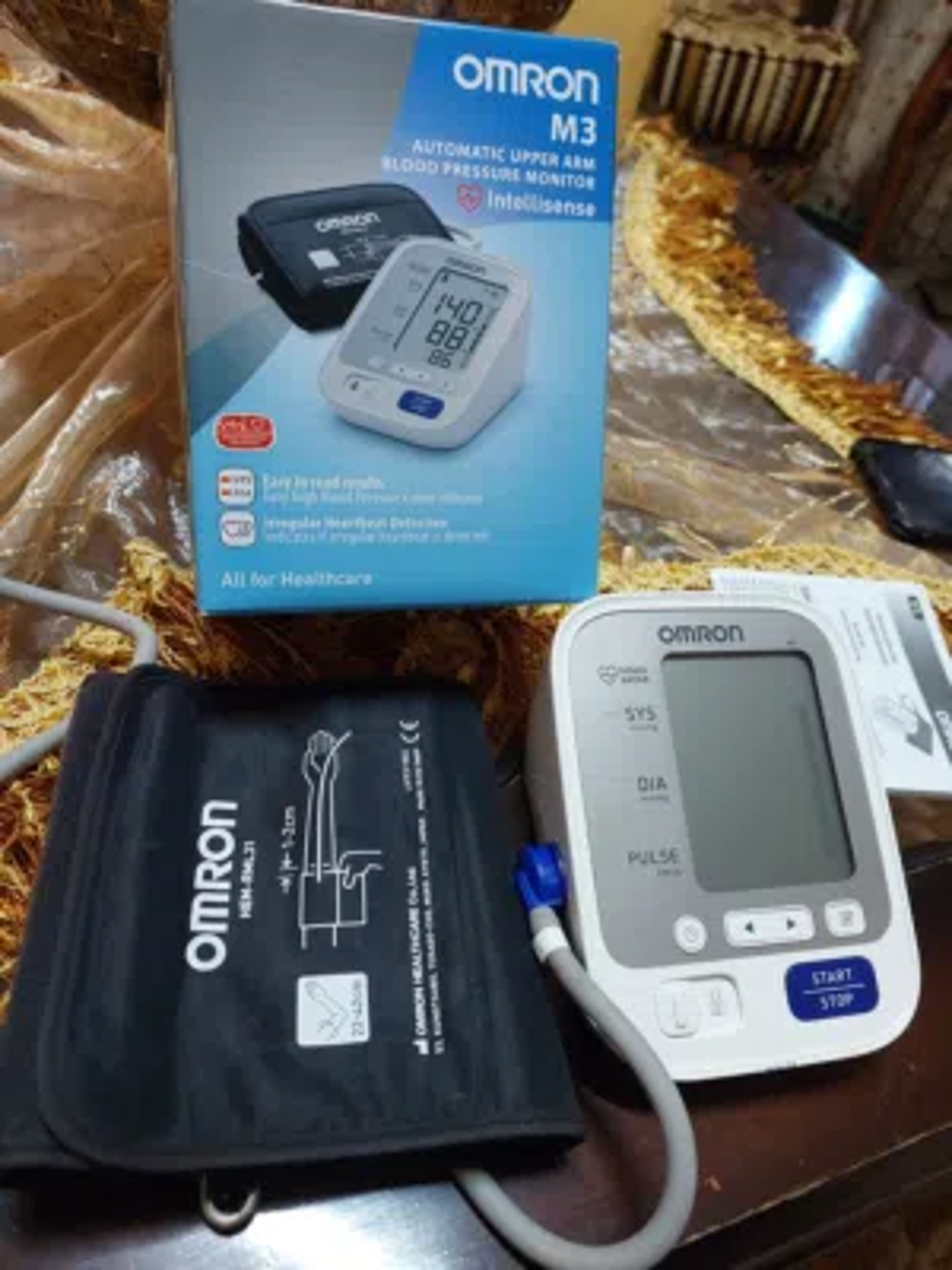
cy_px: 635
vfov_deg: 73.9
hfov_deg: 58.9
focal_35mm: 23
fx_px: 843
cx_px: 476
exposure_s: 1/50
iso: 320
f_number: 1.8
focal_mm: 5.06
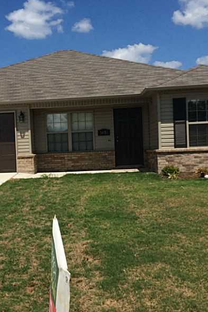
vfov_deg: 47.4
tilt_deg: -3.0
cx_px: 67
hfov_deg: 32.3
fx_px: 356
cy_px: 156
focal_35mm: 41
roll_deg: +2.9
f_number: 2.2
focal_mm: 4.15
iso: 32
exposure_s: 1/3731
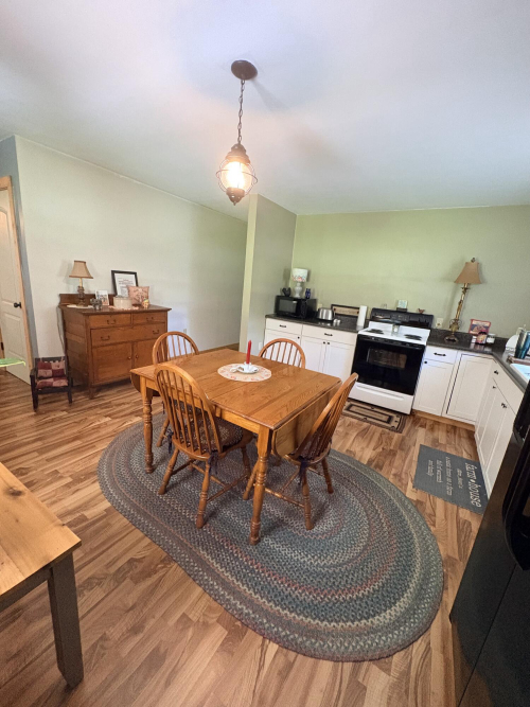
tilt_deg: -13.8
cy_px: 354
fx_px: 286
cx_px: 265
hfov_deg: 85.7
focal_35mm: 14
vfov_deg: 102.1
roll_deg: -5.6
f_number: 2.2
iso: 800
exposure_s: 1/60
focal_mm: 2.22
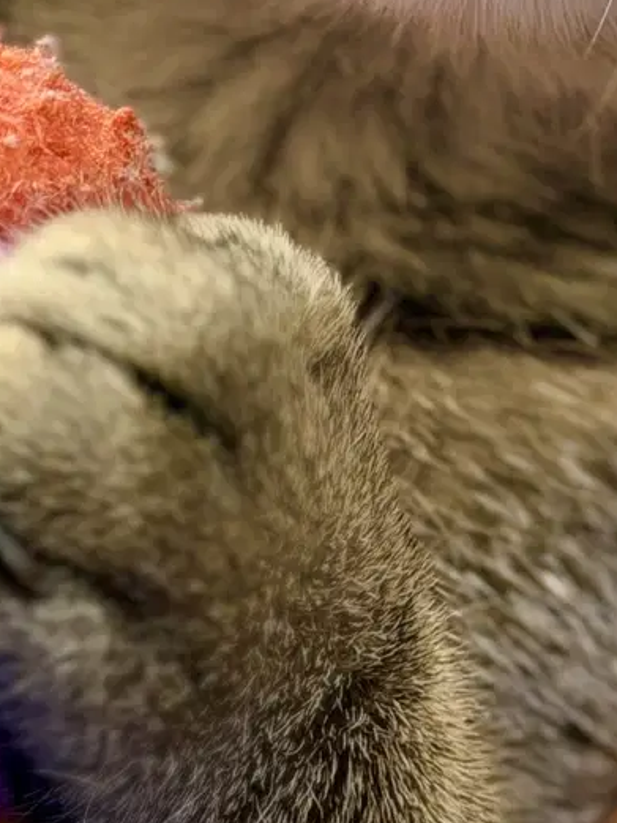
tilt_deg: -8.7
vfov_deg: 8.3
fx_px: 5606
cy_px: 28
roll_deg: +0.0
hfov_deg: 6.3
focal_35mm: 236
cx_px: 412
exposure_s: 1/60
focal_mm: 6.76
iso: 80
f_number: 1.78
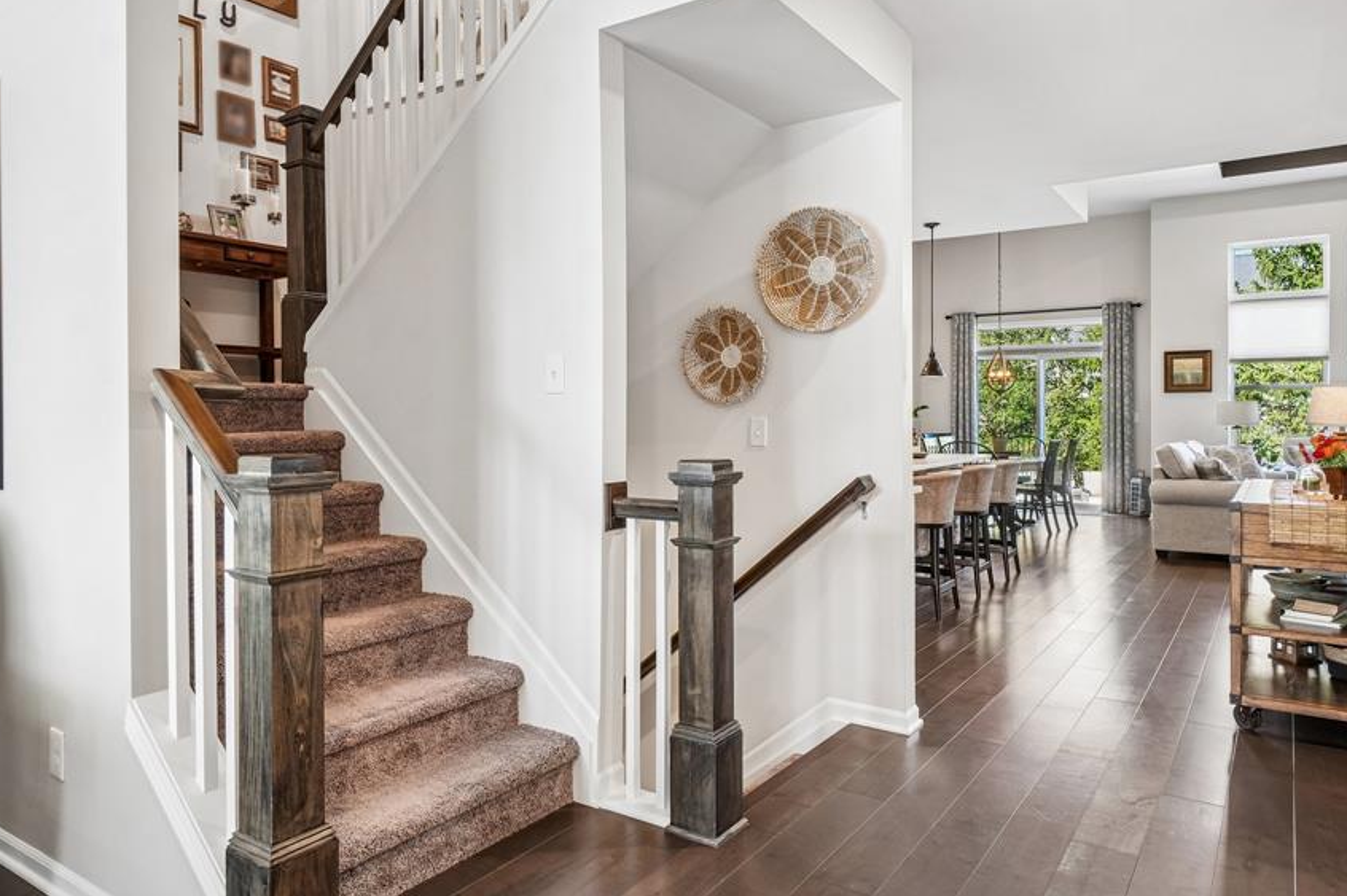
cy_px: 422
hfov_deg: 74.7
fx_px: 883
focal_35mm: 24
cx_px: 662
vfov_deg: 53.8
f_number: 9.5
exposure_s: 1/6
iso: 400
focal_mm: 13
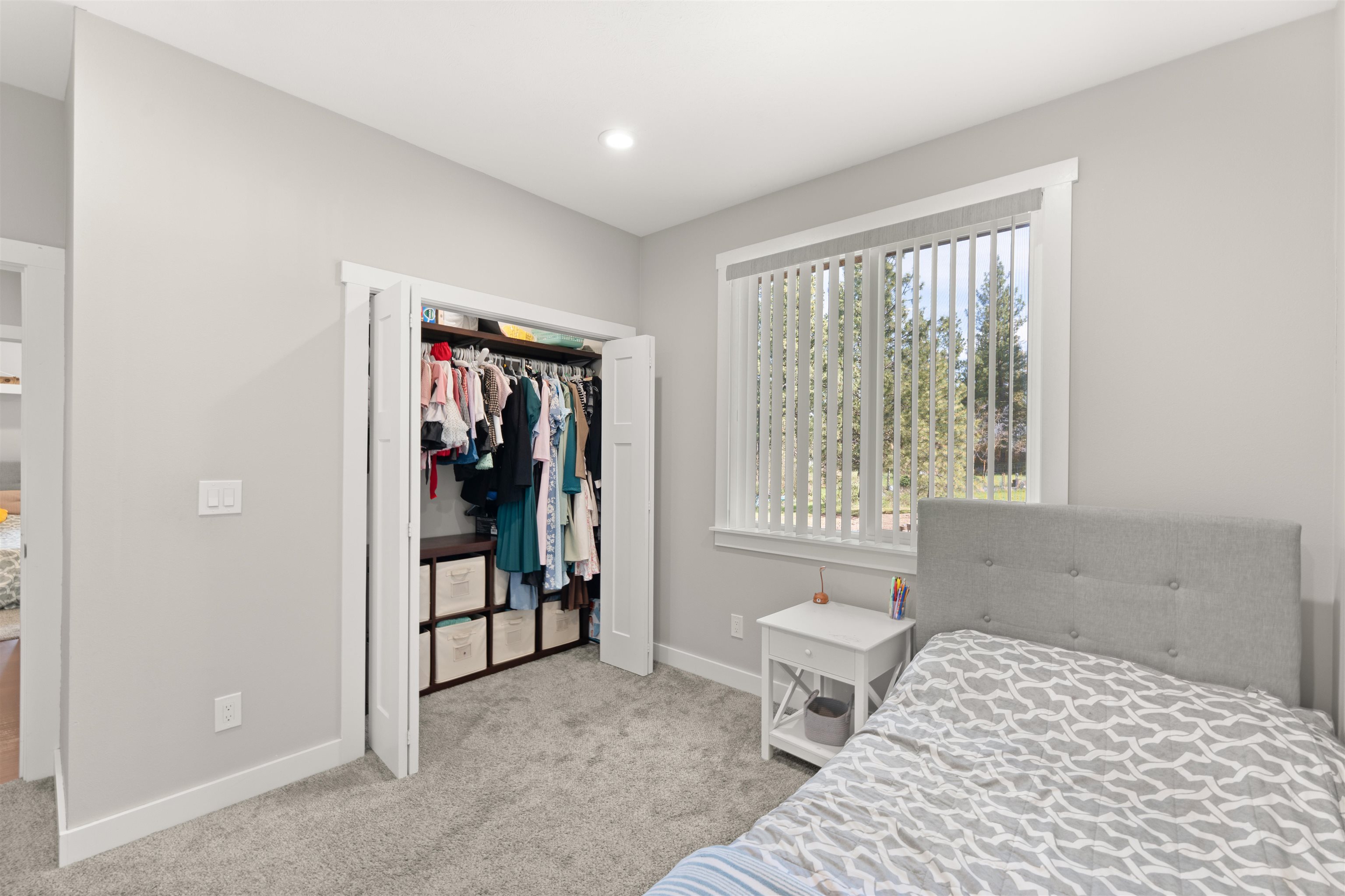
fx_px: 560
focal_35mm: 15
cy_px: 448
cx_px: 672
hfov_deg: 100.4
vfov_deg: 77.3
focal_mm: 15
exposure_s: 1/1.43
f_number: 8
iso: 200
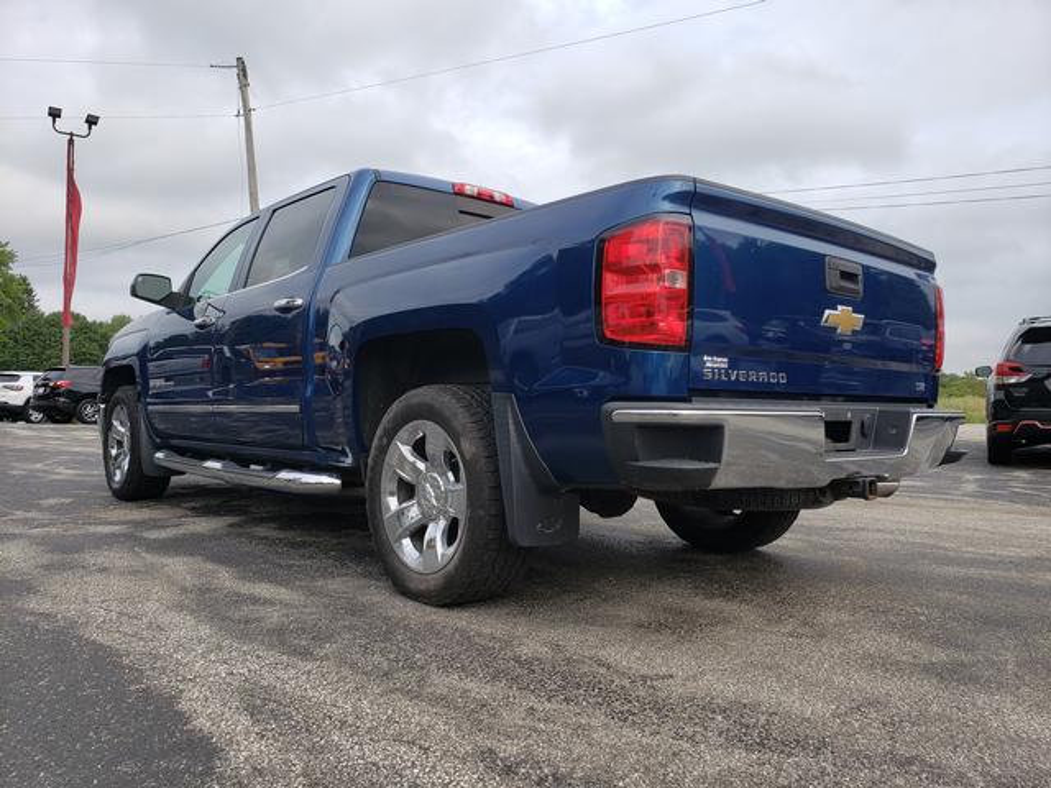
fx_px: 789
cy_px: 394
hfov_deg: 67.3
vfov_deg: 53.1
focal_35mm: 26
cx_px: 526
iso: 50
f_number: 2.4
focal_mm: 4.3
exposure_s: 1/942
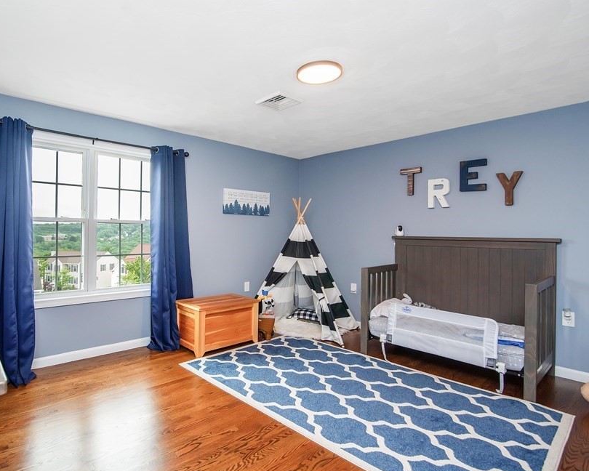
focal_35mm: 19
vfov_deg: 70.9
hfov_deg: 82.4
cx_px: 240
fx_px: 331
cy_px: 236
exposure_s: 1/125
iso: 720
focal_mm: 16
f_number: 5.6
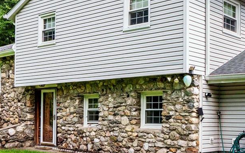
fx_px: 367
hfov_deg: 35.4
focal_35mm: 55
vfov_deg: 23.5
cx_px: 205
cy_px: 68
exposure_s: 1/250
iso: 400
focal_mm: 16
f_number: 9
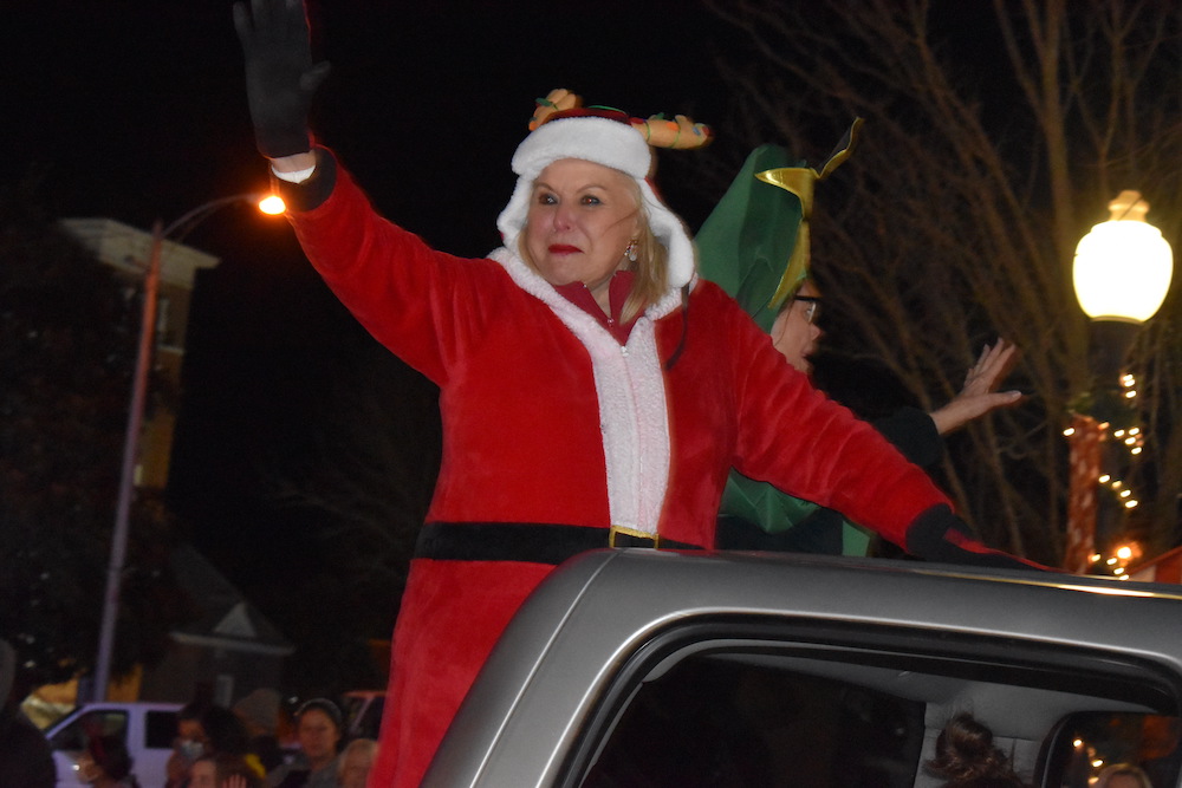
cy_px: 394
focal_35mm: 82
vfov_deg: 16.6
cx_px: 591
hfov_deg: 24.6
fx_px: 2709
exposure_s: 1/60
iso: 6400
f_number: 5.6
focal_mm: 55
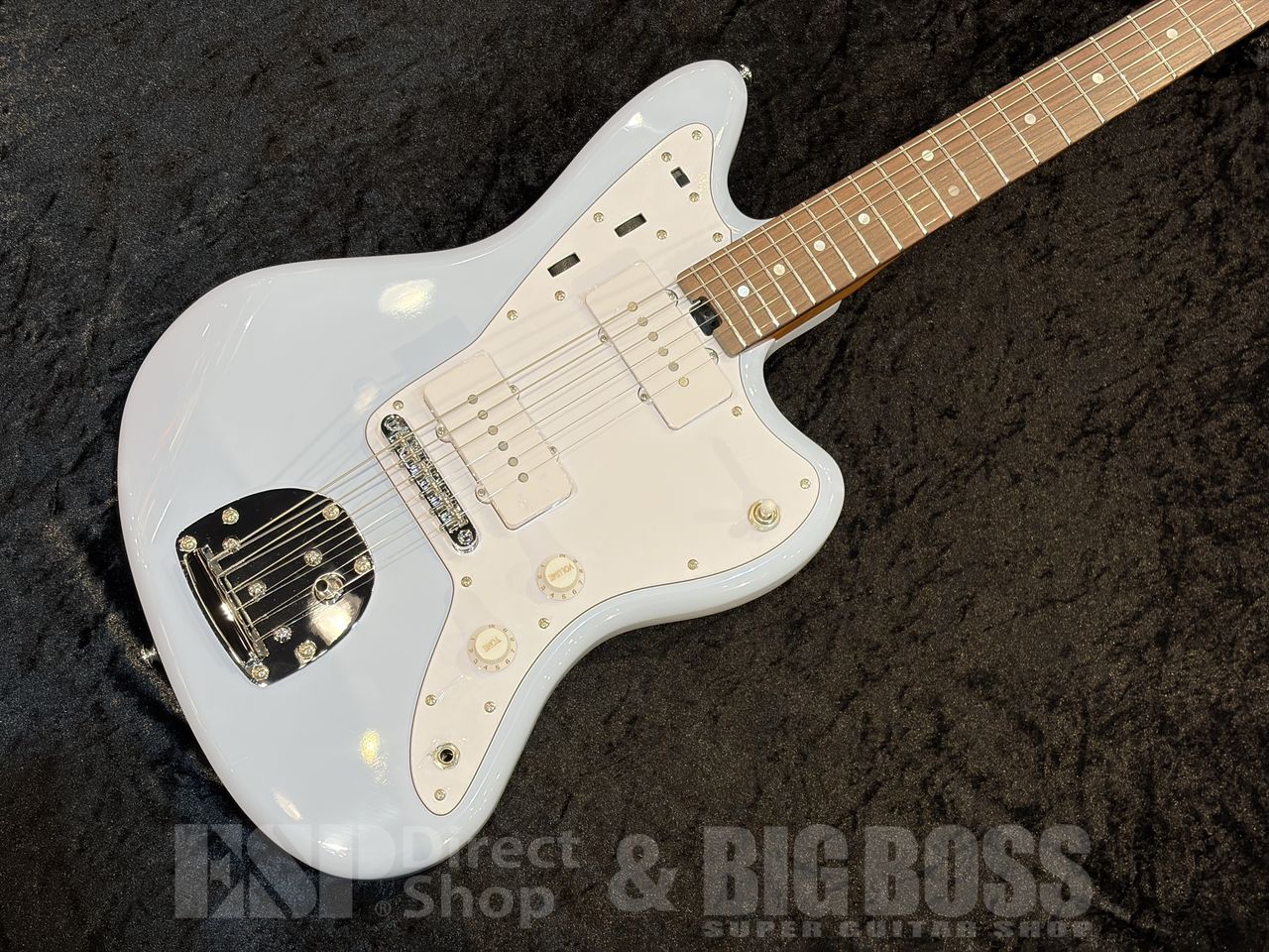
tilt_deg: -72.7
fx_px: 1906
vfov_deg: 28.0
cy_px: 476
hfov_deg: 36.8
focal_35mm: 52
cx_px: 634
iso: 100
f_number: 1.6
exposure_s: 1/60
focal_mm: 5.96
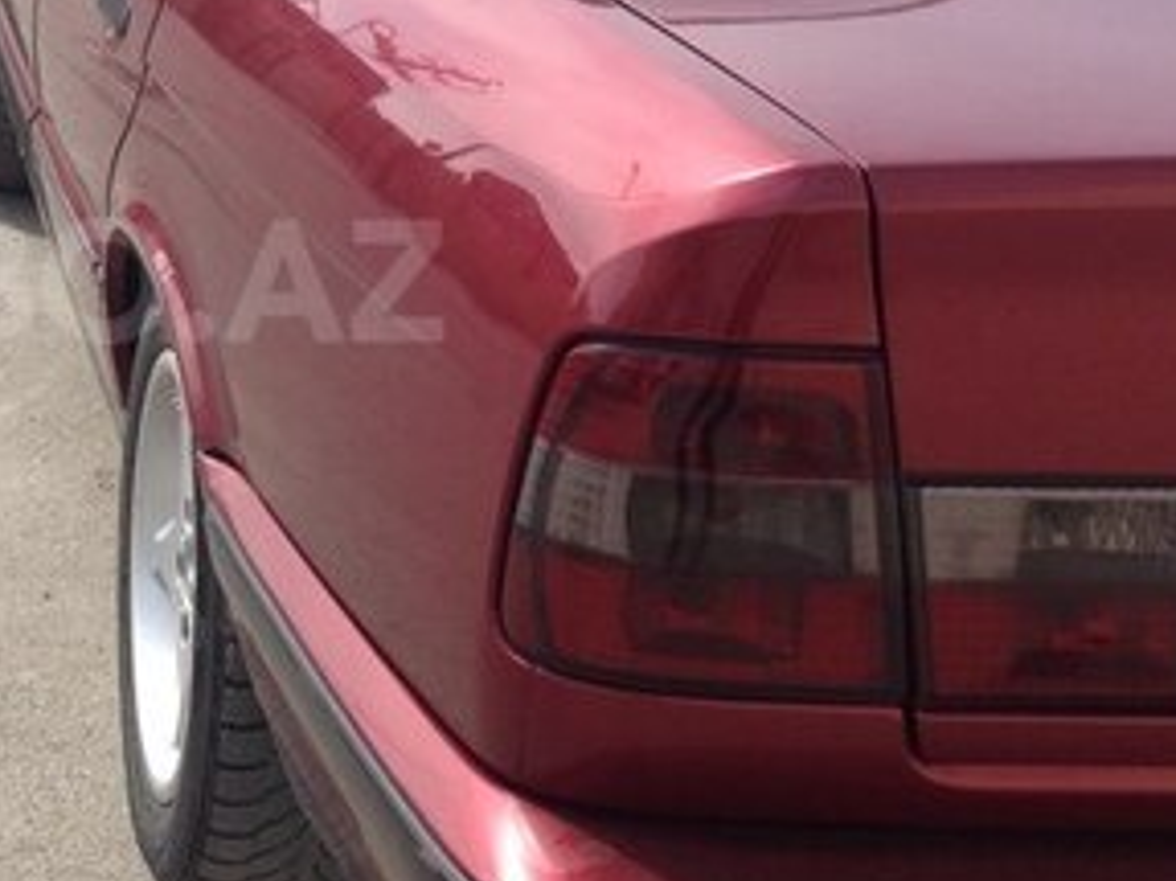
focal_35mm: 76
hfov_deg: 24.6
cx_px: 25
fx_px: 2581
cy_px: 281
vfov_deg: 19.3
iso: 50
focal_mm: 4.12
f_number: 2.4
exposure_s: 1/1153
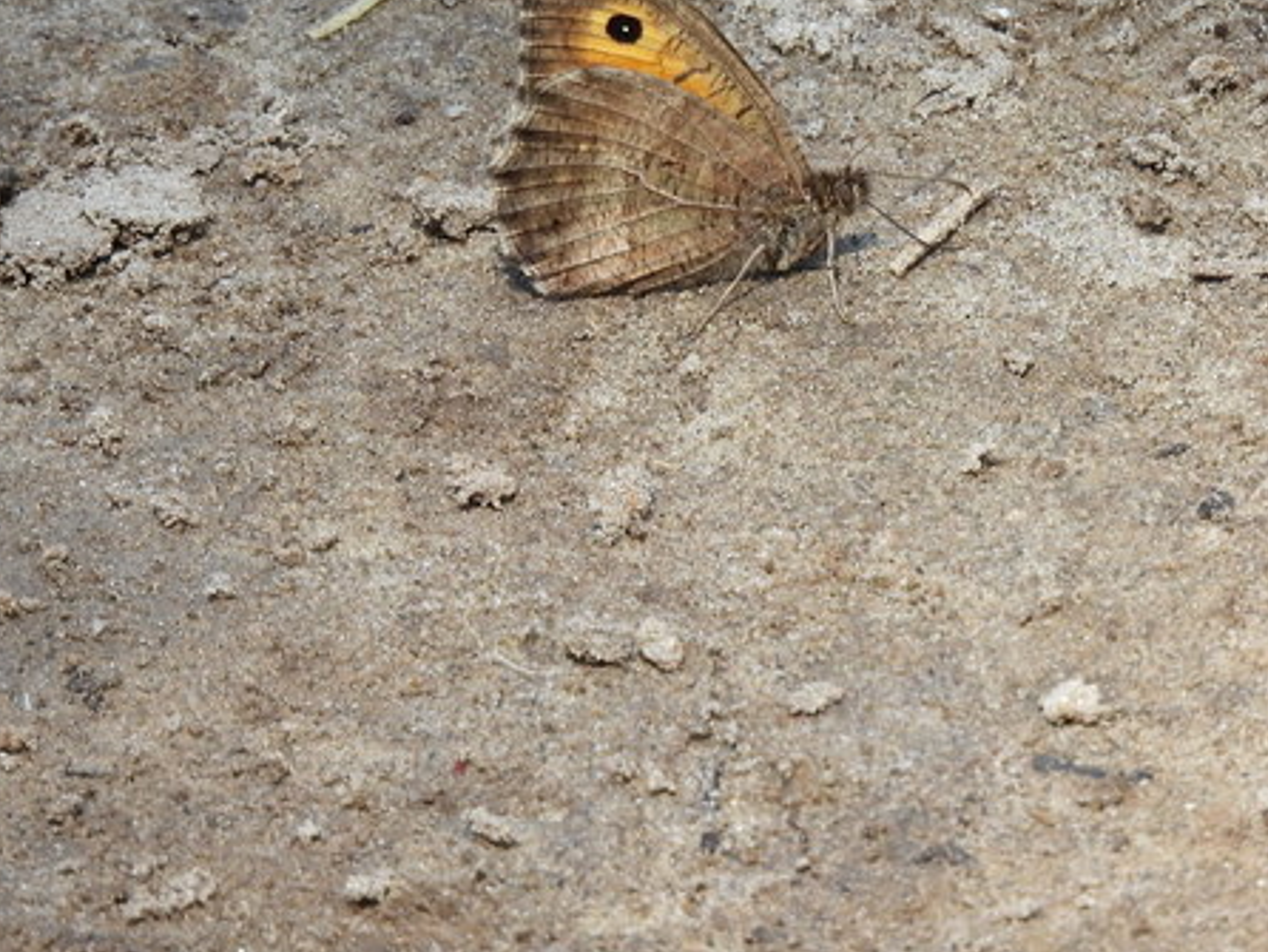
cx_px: 712
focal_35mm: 1625
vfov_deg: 0.9
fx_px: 59557
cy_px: 256
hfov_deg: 1.2
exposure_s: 1/125
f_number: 5.6
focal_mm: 152
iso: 100
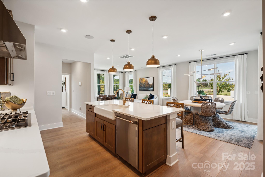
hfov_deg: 96.7
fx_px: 118
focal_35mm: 16
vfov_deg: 73.7
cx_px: 132
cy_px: 88
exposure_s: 1/40
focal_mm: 16
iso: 200
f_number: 8
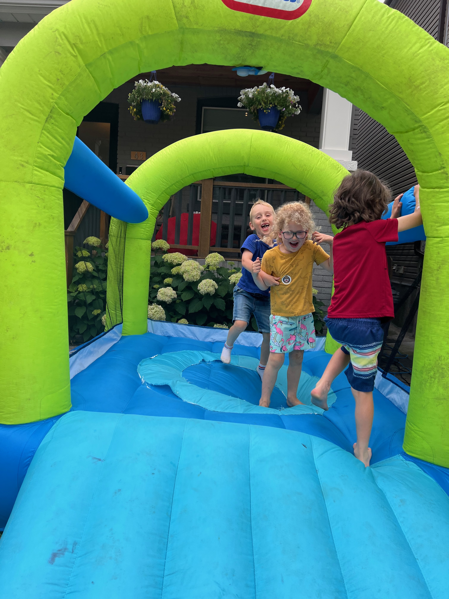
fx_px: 450
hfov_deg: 53.1
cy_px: 300
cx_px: 224
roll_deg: -2.5
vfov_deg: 67.3
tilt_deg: -6.4
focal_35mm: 26
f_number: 1.5
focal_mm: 5.7
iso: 40
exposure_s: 1/290
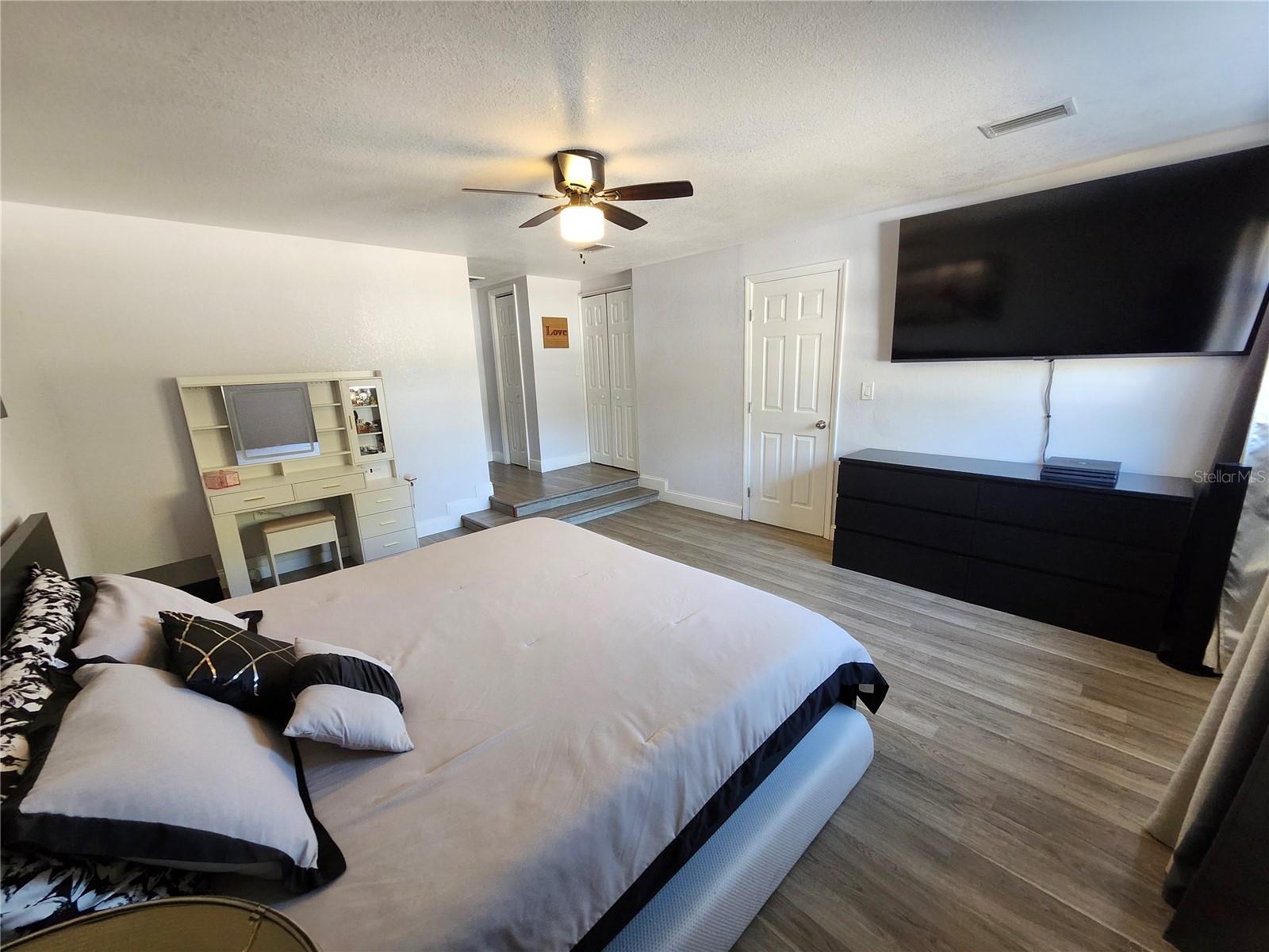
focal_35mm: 13
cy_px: 476
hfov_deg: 106.2
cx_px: 634
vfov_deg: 89.9
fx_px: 477
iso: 250
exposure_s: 1/60
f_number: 2.2
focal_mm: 1.74
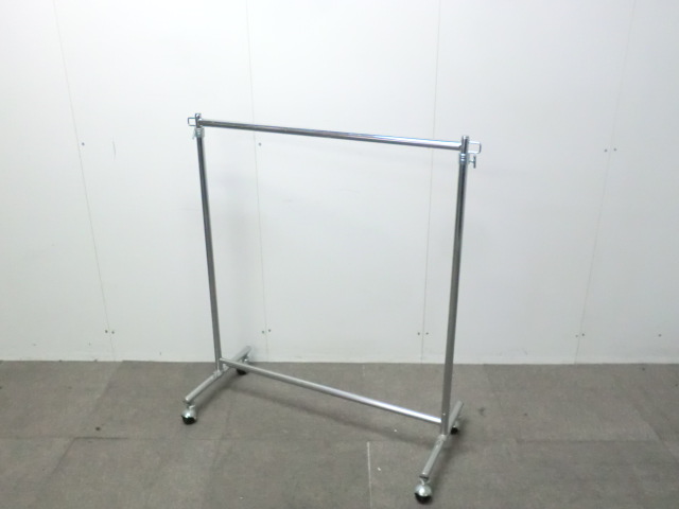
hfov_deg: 56.8
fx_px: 628
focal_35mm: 32
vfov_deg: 44.2
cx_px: 340
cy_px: 254
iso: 800
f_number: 3.5
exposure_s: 1/50
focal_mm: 5.8
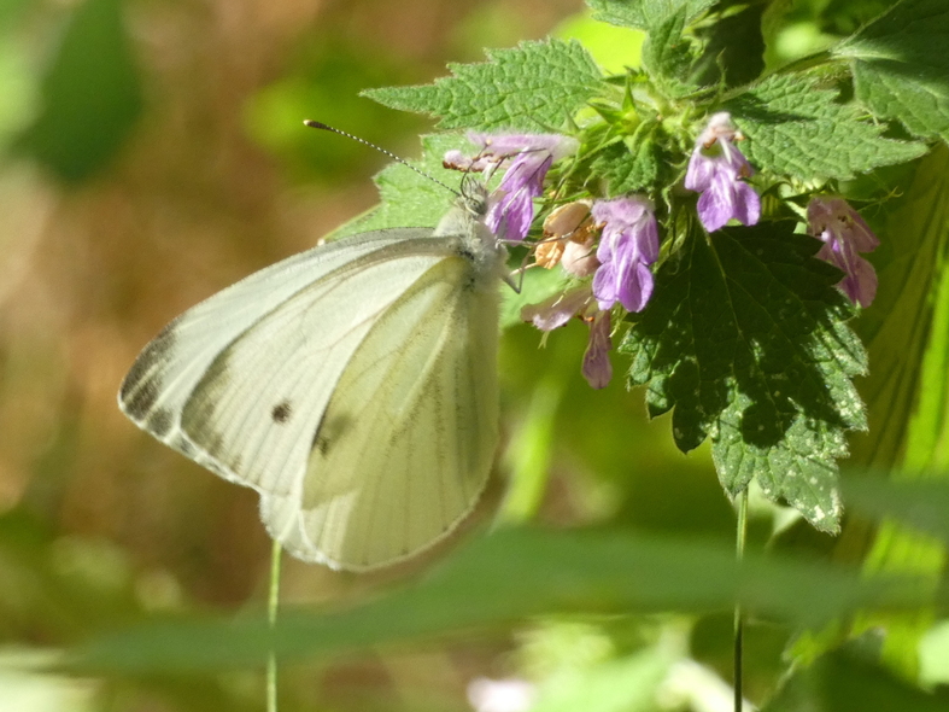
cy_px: 352
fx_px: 9183
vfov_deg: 4.4
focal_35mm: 335
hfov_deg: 5.9
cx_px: 488
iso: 250
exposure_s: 1/80
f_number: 5.6
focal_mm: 55.4
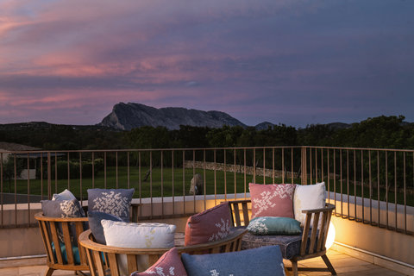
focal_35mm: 47
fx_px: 540
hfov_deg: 41.9
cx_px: 207
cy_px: 138
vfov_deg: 28.6
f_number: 14
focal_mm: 47
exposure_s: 1/8
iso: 200
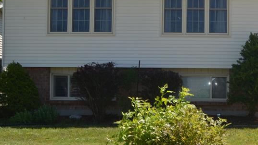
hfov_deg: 33.4
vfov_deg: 20.1
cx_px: 223
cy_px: 81
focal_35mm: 60
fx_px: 411
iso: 100
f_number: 8
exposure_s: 1/200
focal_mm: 20
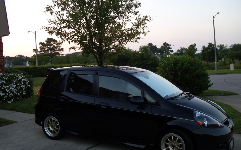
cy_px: 80
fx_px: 256
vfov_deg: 32.7
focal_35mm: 39
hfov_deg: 50.4
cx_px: 120
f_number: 3.1
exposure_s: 1/50
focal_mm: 6.3
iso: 80
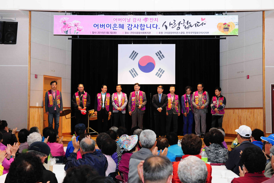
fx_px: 441
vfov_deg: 23.4
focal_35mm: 58
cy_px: 92
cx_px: 137
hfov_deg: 34.5
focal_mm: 58
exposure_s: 1/60
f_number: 7.1
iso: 1600
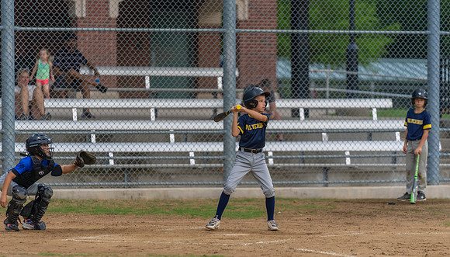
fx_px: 2538
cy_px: 152
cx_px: 228
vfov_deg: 5.8
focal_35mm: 212
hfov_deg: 10.1
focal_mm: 200
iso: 1000
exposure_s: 1/1000
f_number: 2.8
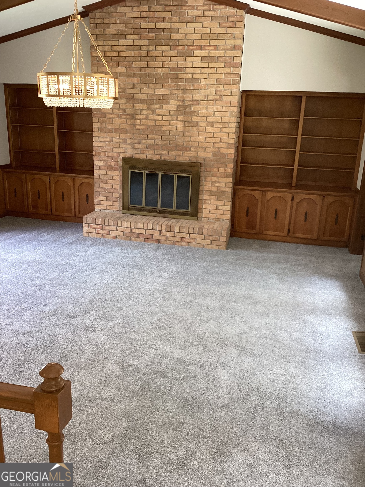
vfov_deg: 58.4
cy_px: 244
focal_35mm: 31
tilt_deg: -16.3
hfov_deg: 45.4
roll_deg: -1.1
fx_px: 436
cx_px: 182
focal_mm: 3.3
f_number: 2.4
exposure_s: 1/60
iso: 125
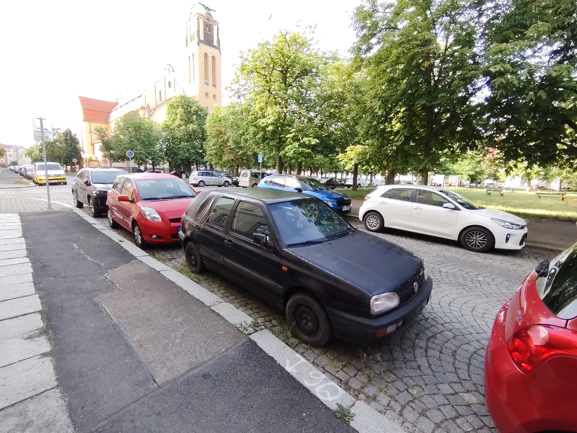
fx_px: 283
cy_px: 216
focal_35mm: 17
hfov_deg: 91.0
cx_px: 288
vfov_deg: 74.7
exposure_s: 1/101
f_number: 2.2
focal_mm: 1.42
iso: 100
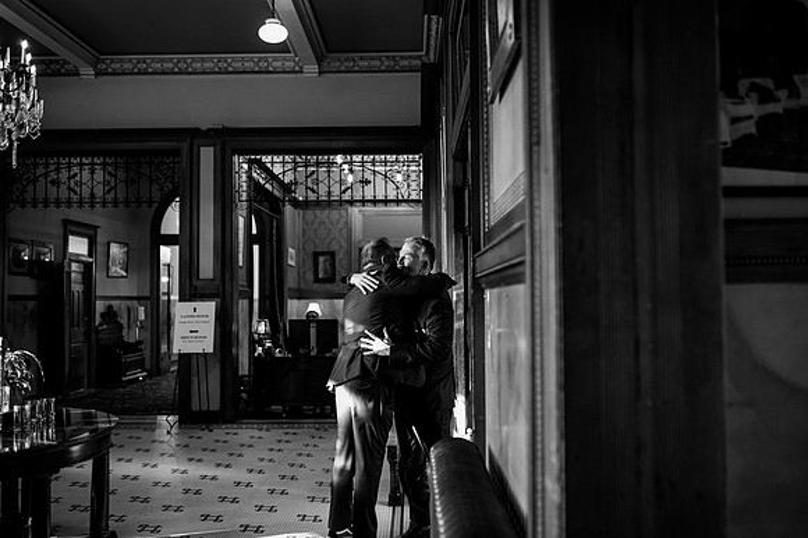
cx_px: 404
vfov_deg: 37.5
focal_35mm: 35
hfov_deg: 54.1
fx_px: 792
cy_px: 269
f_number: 2
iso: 1400
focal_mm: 35
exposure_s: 1/125
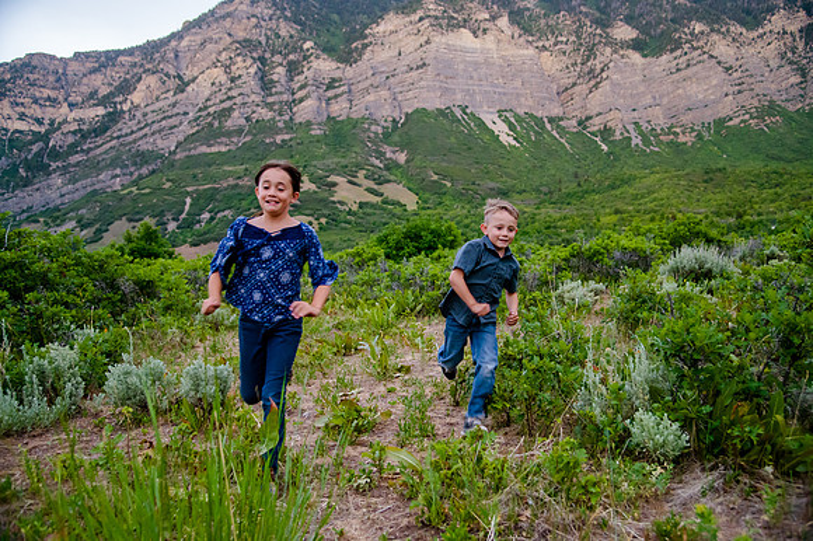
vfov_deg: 42.3
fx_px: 700
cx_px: 406
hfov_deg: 60.3
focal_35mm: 31
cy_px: 270
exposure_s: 1/250
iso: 3200
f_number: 4
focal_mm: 31
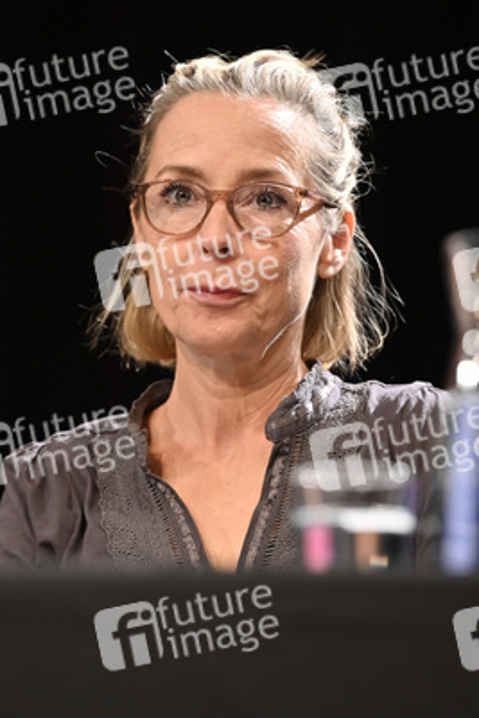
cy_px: 359
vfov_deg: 12.8
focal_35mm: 160
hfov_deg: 8.6
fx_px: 3190
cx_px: 240
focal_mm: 160
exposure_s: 1/320
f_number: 2.8
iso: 1600
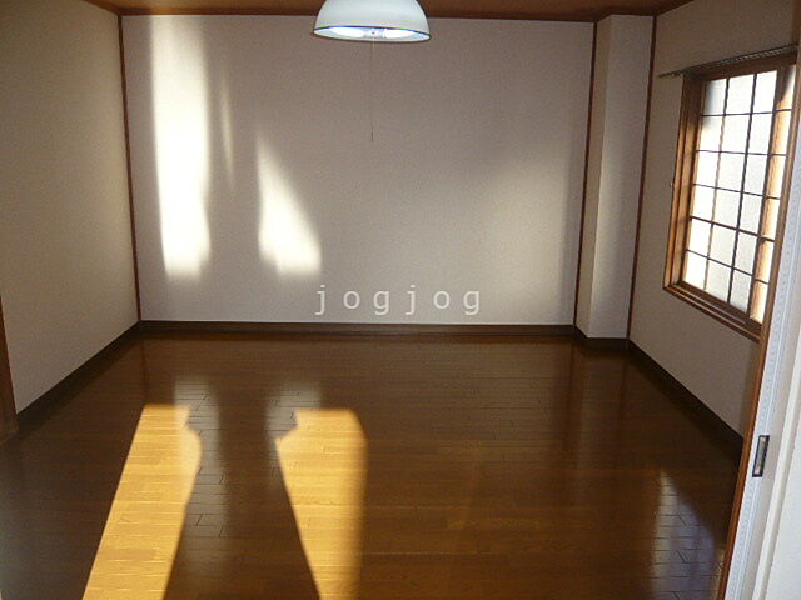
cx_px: 400
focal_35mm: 28
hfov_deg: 63.4
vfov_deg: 49.7
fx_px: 648
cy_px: 300
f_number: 2.8
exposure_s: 1/125
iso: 100
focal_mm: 4.6
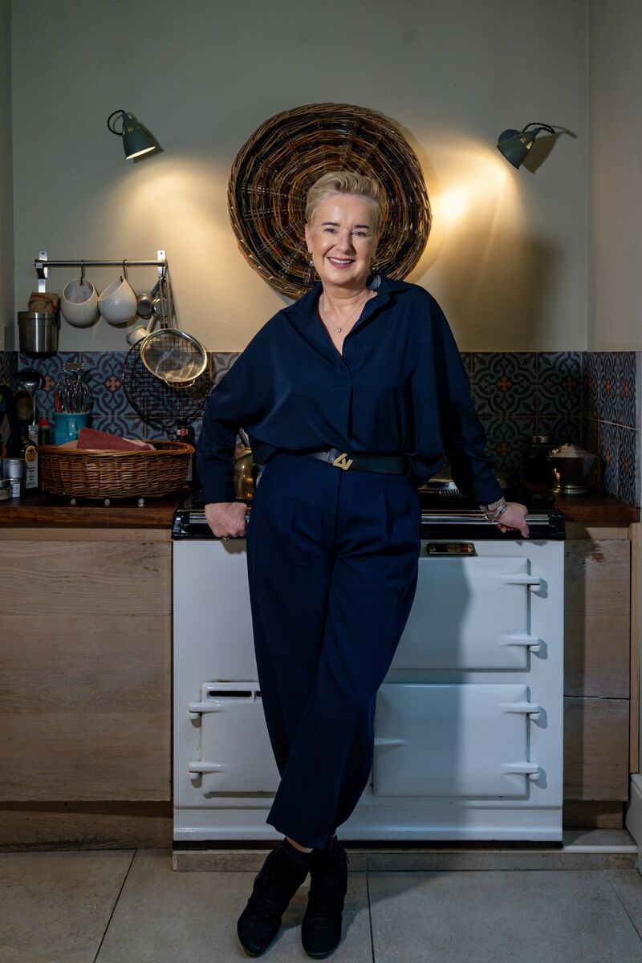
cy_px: 482
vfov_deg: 51.9
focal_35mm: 37
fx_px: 990
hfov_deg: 35.9
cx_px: 321
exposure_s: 1/125
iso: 1000
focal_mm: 37
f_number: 4
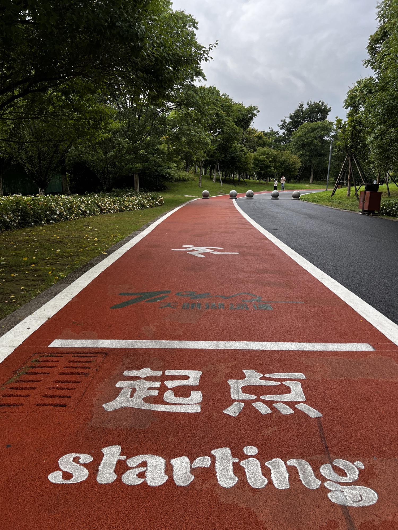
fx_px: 399
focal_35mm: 26
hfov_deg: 53.1
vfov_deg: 67.3
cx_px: 199
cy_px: 265
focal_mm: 5.7
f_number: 1.5
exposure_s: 1/1377
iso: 50
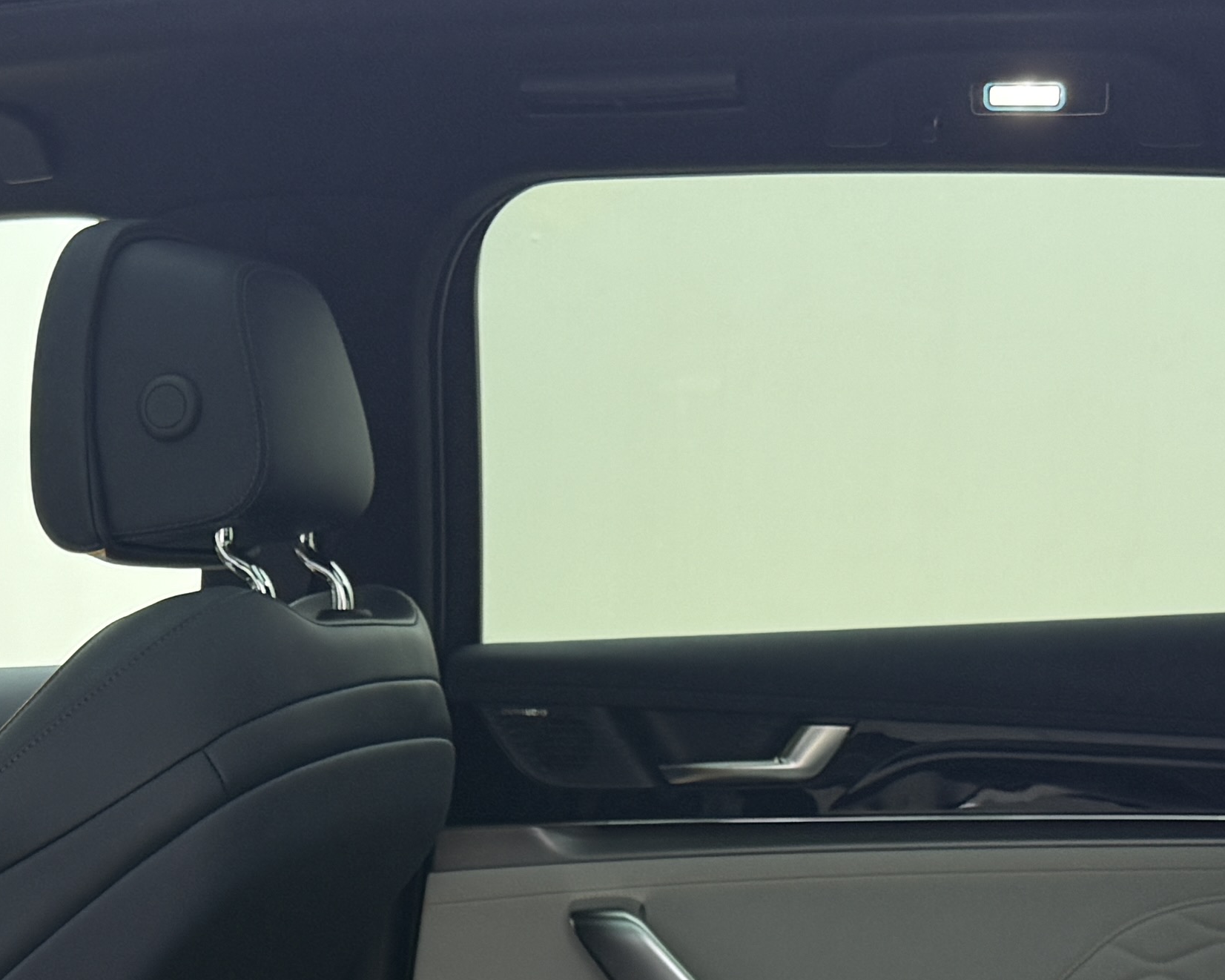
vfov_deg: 18.0
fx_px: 2937
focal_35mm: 81
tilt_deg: -9.7
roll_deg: +0.4
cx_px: 320
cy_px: 1184
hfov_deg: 23.3
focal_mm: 6.76
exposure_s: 1/50
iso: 160
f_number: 1.78
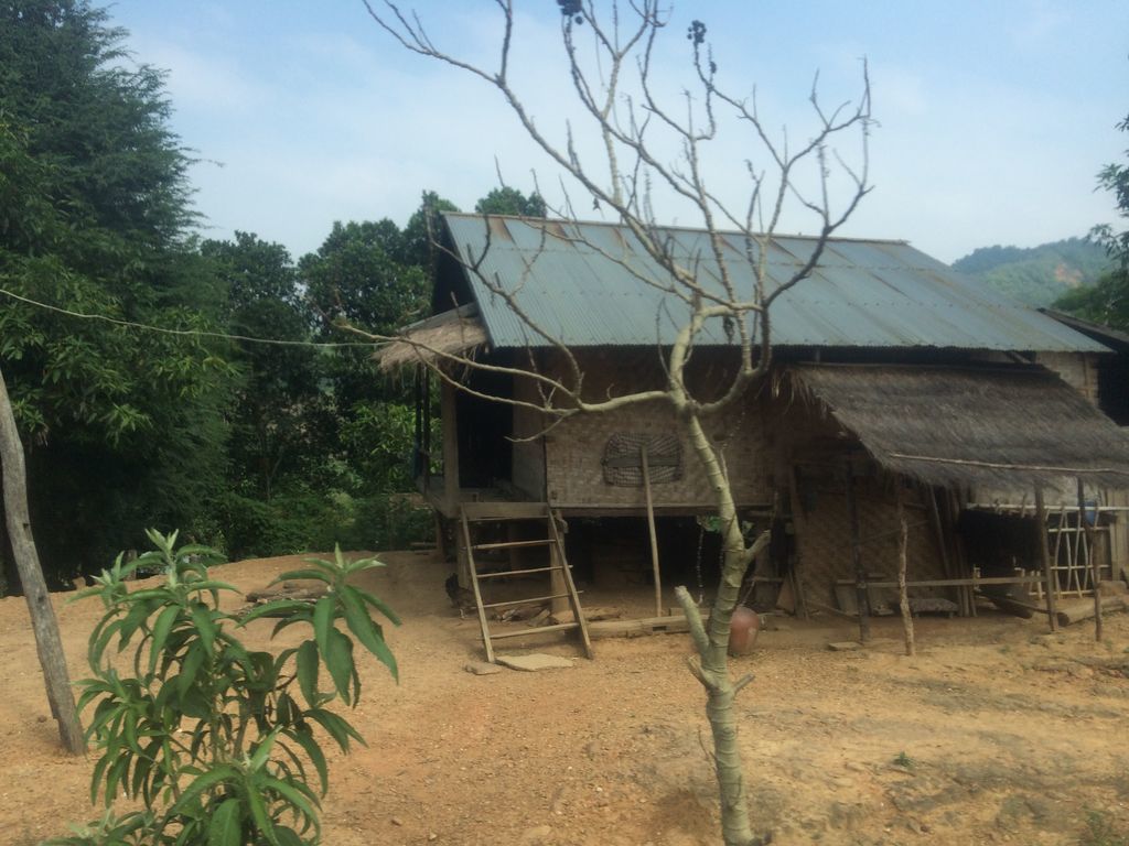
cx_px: 564
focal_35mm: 29
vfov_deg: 48.2
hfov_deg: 61.7
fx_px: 946
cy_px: 423
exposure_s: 1/1520
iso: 32
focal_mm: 4.15
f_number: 2.2
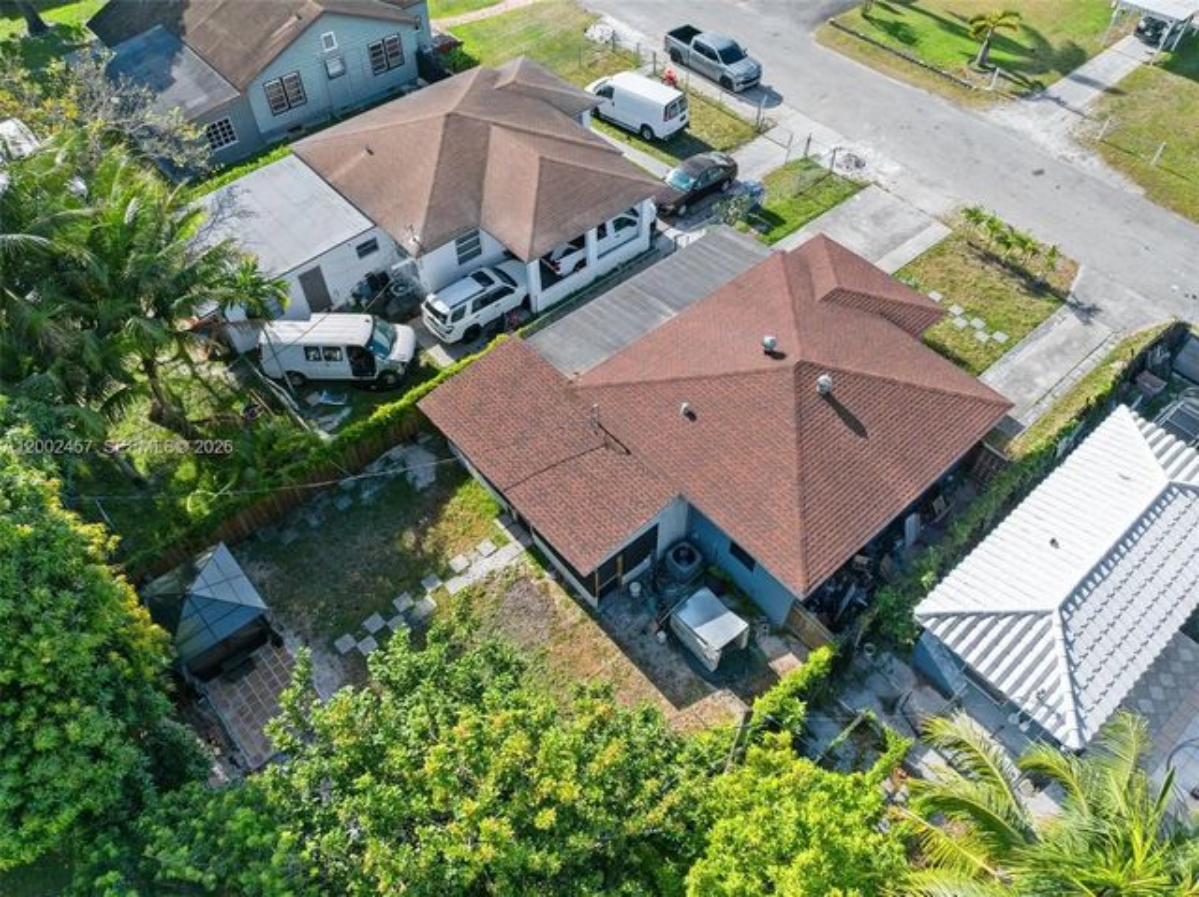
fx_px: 831
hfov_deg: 71.6
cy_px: 448
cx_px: 600
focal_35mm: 24
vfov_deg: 56.8
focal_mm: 12.29
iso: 330
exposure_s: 1/1000
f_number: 2.8
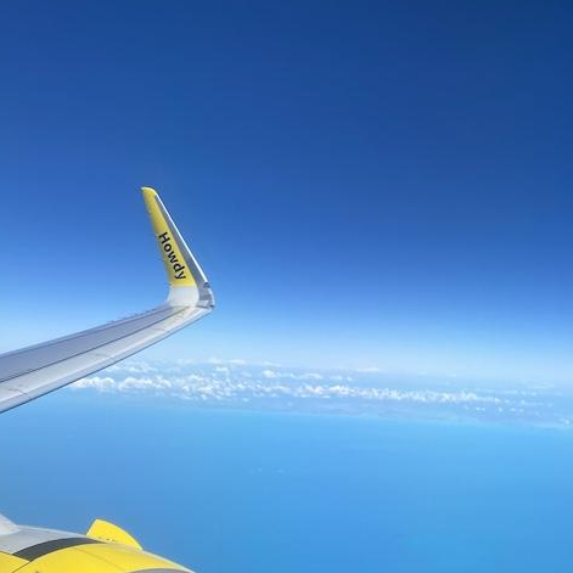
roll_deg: -3.9
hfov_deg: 33.9
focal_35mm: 50
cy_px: 456
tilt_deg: -7.5
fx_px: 936
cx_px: 359
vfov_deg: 33.1
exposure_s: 1/3846
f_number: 1.8
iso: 32
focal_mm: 4.25
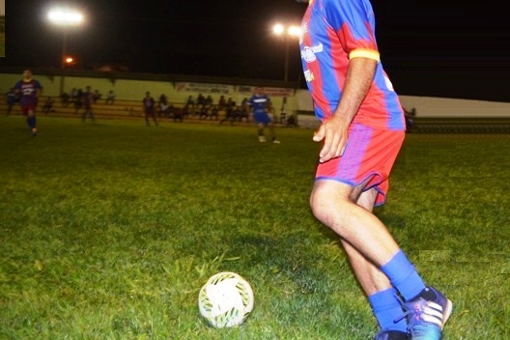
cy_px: 170
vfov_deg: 47.9
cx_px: 255
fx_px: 382
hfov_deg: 67.4
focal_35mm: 27
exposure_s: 1/60
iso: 1250
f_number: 3.5
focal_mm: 18
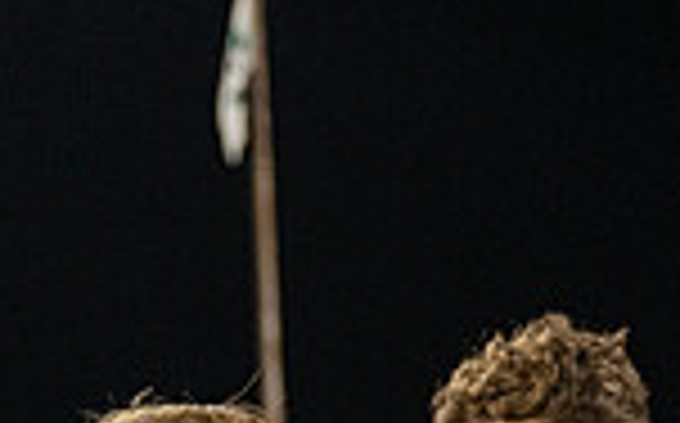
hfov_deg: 11.9
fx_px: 3258
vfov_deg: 7.2
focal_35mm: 176
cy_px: 792
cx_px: 126
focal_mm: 58
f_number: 3.2
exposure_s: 1/500
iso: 2000
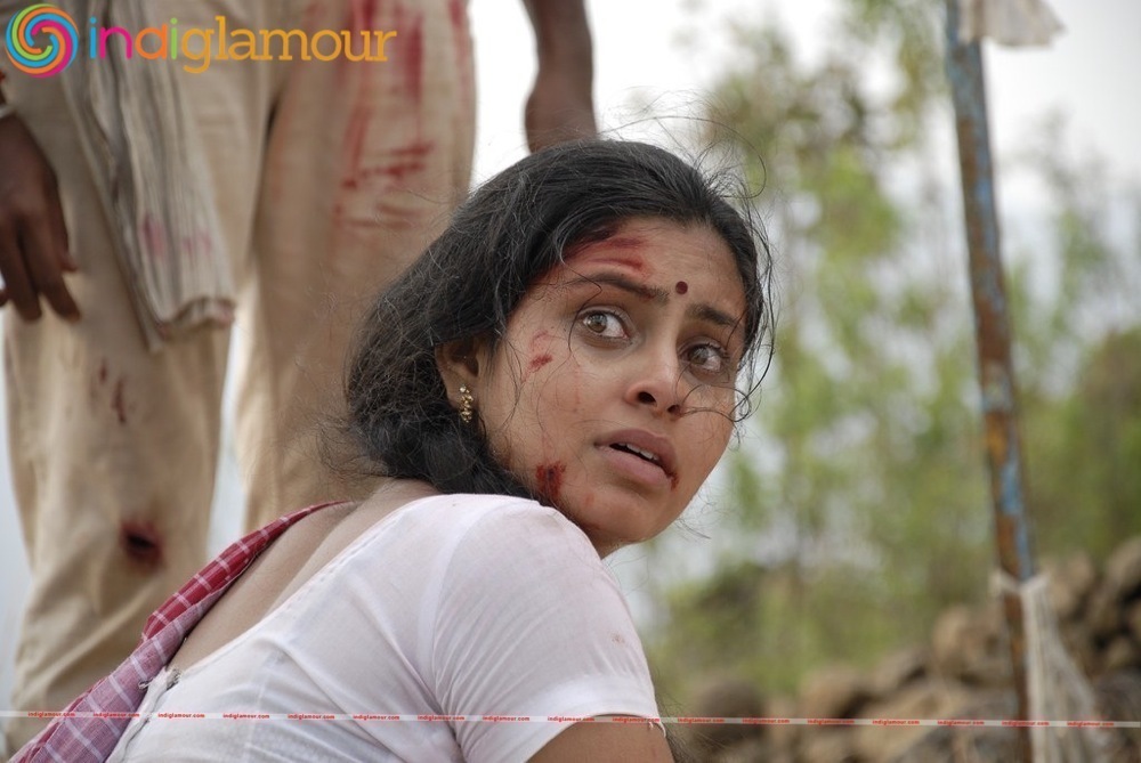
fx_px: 4997
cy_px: 382
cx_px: 570
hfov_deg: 13.0
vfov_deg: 8.7
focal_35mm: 158
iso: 200
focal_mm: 105
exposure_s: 1/125
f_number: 5.6
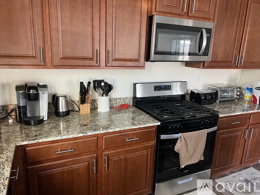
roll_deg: -2.2
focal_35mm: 26
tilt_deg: -13.6
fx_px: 195
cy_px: 98
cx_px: 130
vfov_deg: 53.0
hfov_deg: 67.3
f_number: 1.5
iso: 125
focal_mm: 5.7
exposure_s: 1/63
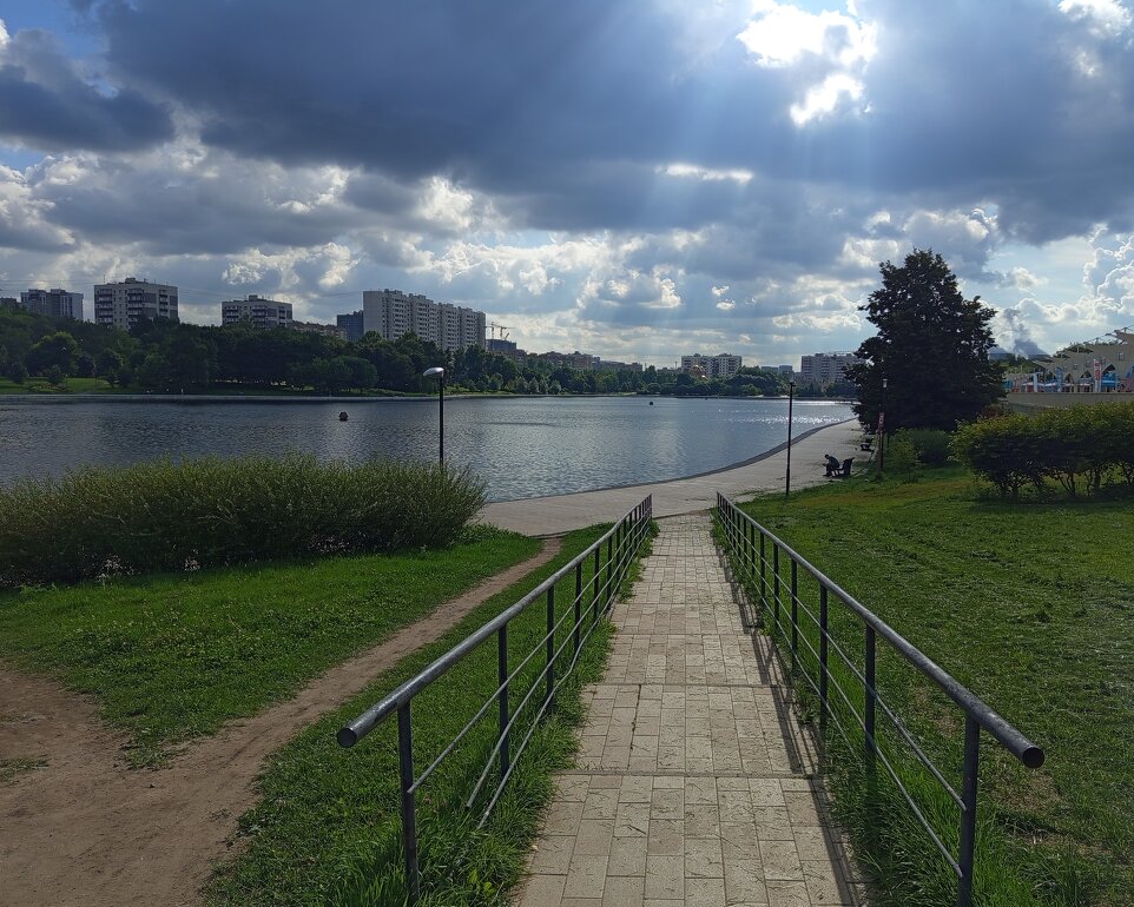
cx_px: 611
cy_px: 468
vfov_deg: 54.9
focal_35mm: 26
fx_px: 873
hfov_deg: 65.9
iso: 51
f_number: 1.7
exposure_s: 1/2075
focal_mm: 5.24
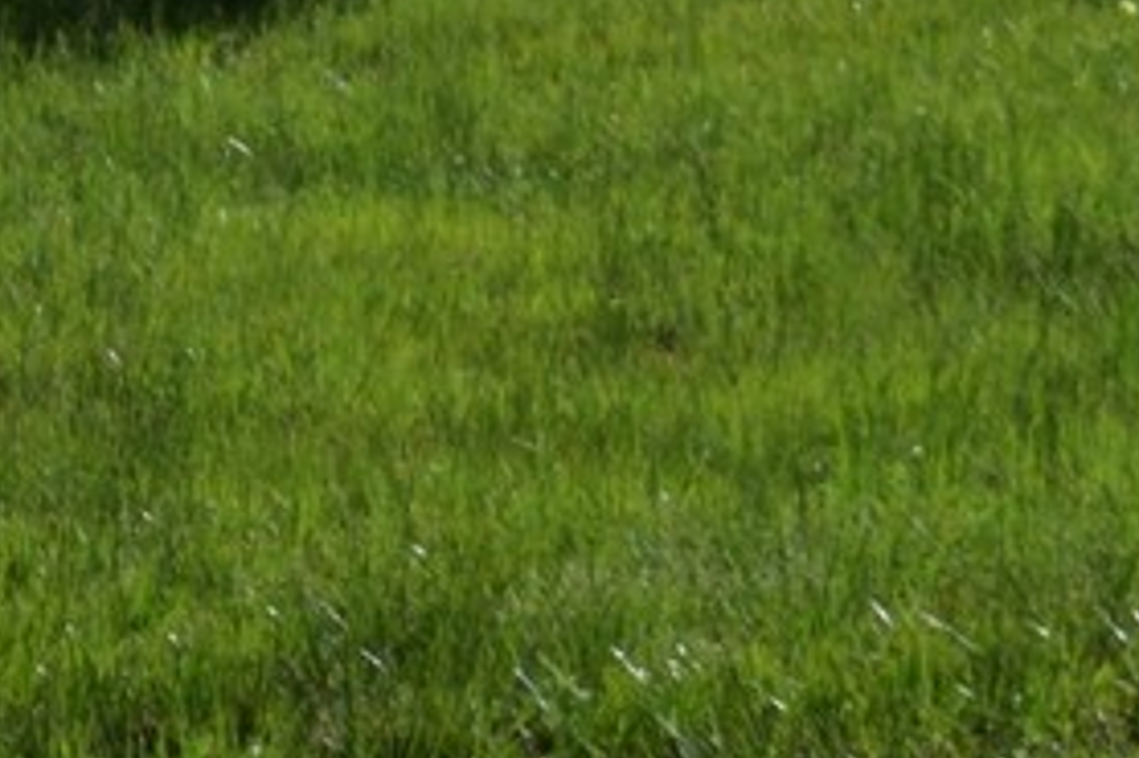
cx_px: -315
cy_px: -553
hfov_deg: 7.0
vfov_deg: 4.6
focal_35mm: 293
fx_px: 9261
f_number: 4
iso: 200
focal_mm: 25
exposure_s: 1/2500
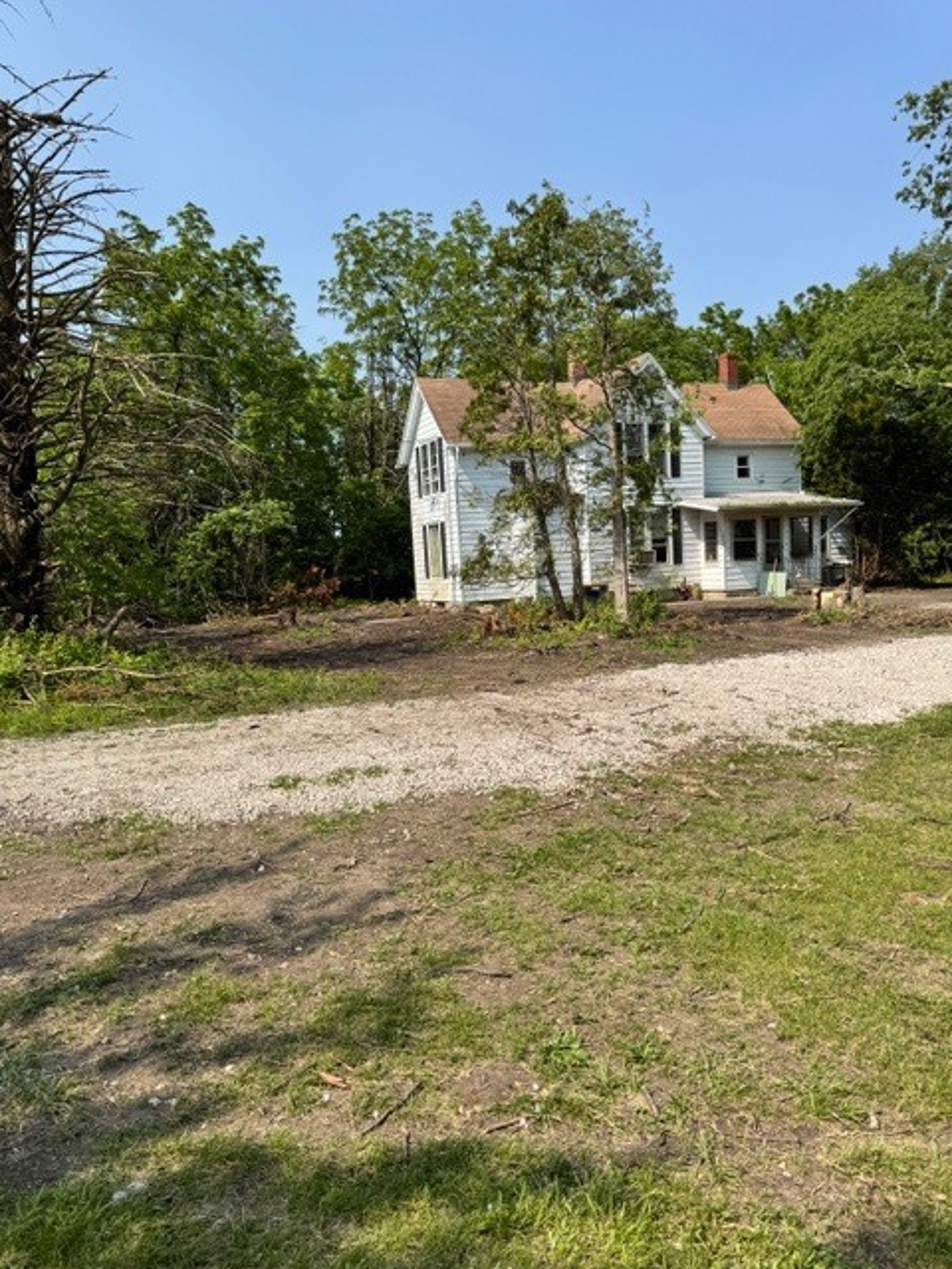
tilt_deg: -4.6
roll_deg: +3.4
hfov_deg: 56.8
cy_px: 634
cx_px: 476
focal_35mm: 24
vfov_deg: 71.6
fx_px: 880
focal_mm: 6.76
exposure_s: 1/4310
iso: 80
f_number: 1.78
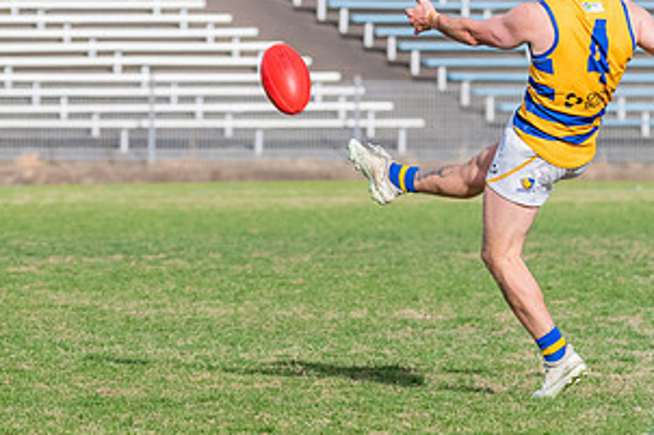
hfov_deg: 3.5
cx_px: 497
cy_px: 115
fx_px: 10658
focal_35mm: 587
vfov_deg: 2.3
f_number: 9
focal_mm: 260
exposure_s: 1/1600
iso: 800
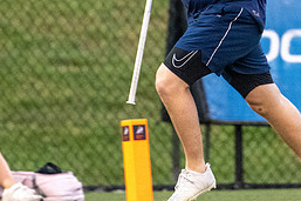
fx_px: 12934
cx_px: 264
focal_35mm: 1548
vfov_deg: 0.9
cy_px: -40
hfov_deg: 1.3
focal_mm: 400
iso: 5600
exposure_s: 1/800
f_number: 4.5
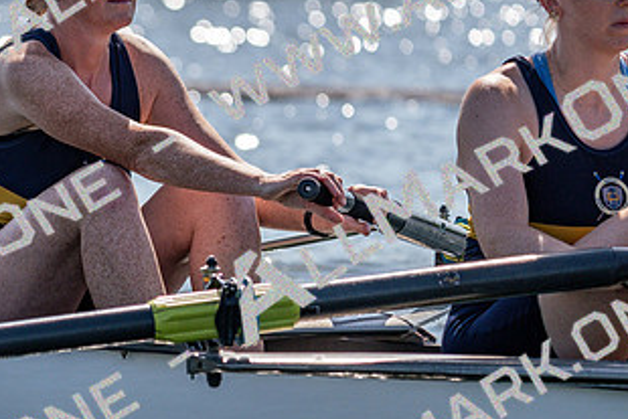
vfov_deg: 3.2
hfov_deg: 4.8
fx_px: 7417
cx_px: 61
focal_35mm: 425
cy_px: 155
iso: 250
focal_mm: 227
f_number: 5.6
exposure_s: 1/2000
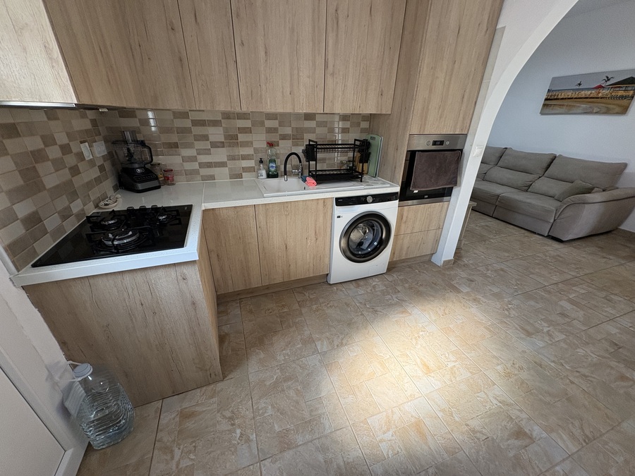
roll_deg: -0.2
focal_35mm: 14
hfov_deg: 102.1
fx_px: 257
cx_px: 318
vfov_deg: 85.7
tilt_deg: -25.8
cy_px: 238
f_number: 2.2
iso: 160
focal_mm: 2.22
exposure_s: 1/105
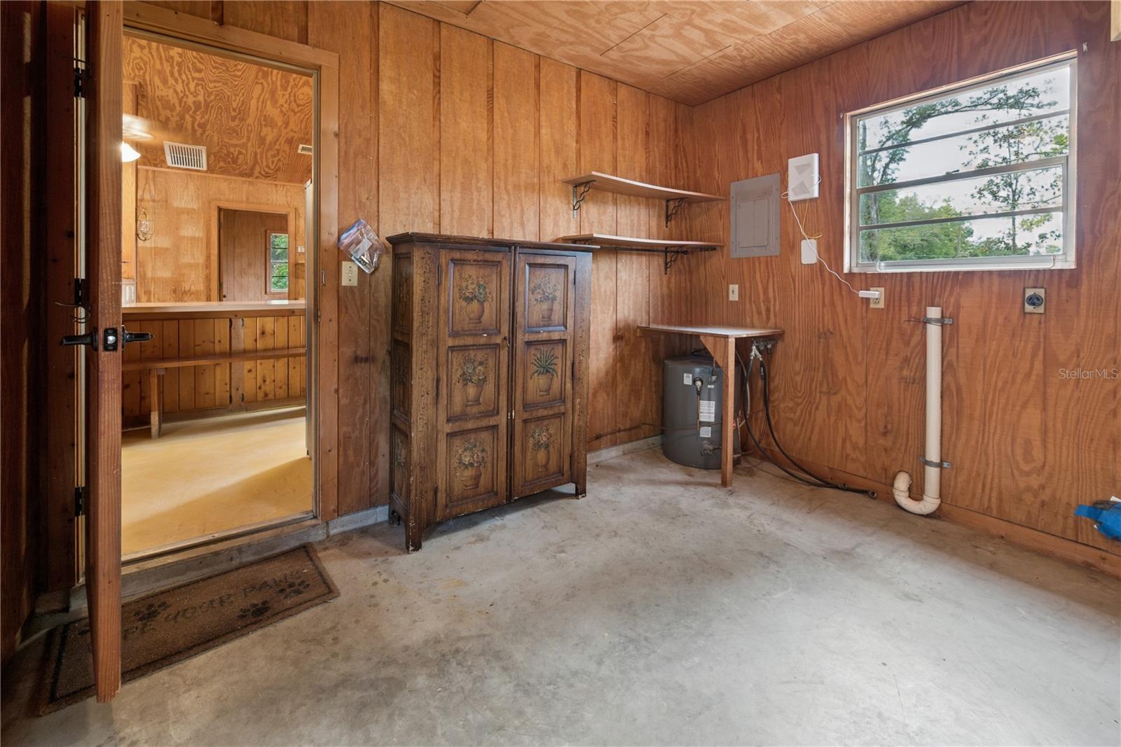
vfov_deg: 81.2
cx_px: 560
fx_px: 436
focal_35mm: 14
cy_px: 374
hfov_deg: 104.2
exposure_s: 1/13
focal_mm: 14
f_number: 8
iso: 400
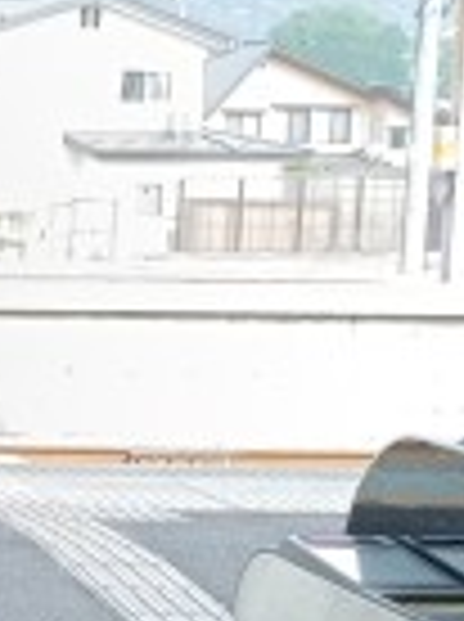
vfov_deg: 14.7
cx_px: -721
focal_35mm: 134
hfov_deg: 9.6
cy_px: 432
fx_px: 2402
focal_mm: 6.14
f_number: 1.65
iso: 222
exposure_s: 1/100
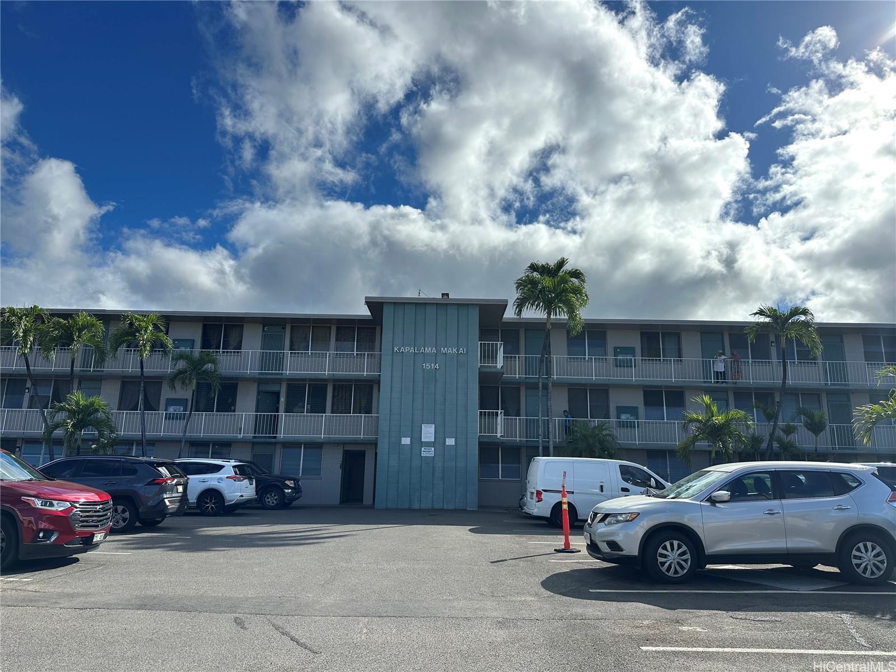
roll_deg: -1.0
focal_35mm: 24
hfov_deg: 71.6
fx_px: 621
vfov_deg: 56.8
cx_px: 448
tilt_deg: +11.8
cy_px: 336
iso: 80
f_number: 1.78
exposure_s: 1/4184
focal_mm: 6.86
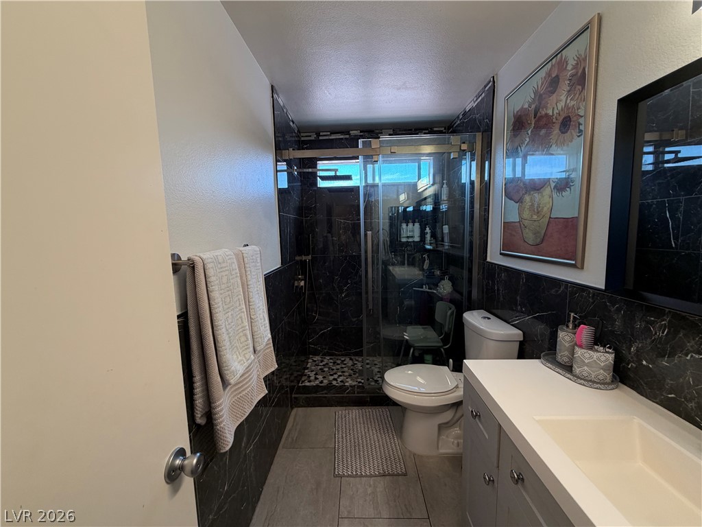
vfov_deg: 85.7
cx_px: 351
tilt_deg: -8.6
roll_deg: +1.3
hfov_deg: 102.1
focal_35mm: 14
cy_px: 264
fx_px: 284
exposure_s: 1/60
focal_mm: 2.22
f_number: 2.2
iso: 160
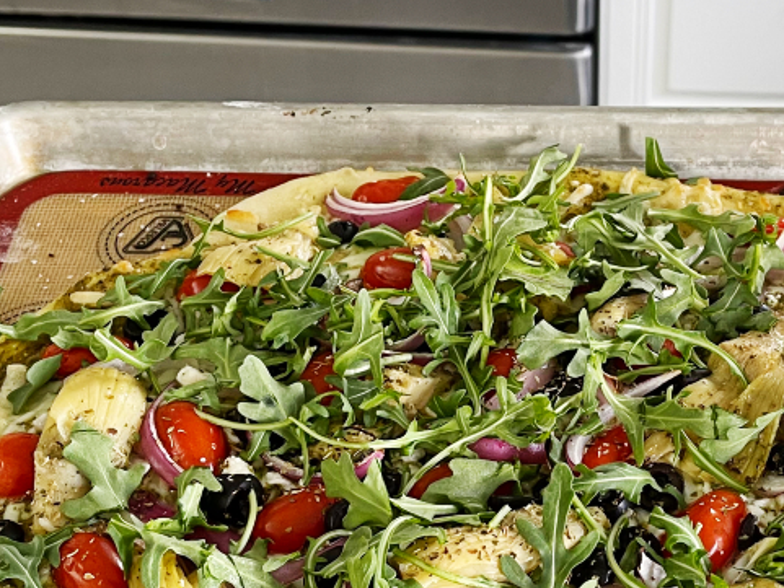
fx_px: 1223
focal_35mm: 54
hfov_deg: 35.0
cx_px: 559
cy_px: 507
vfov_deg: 26.3
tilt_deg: -43.7
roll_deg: -0.1
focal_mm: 5.1
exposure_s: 1/49
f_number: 1.6
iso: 100
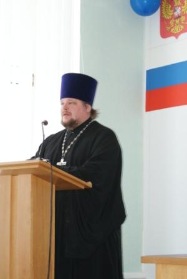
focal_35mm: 90
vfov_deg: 22.6
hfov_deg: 15.2
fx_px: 699
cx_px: 94
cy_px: 140
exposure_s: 1/125
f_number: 5.6
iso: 400
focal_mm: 60
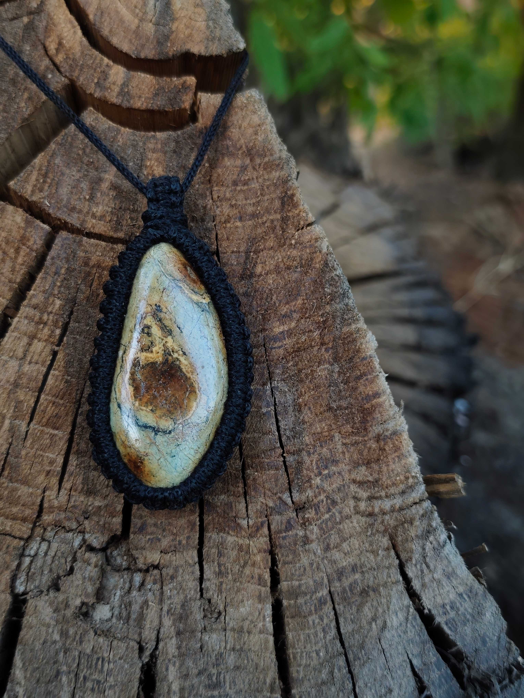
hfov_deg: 38.7
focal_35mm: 37
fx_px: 747
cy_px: 349
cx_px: 262
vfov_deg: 50.1
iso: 500
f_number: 1.7
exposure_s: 1/91.1
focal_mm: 6.04
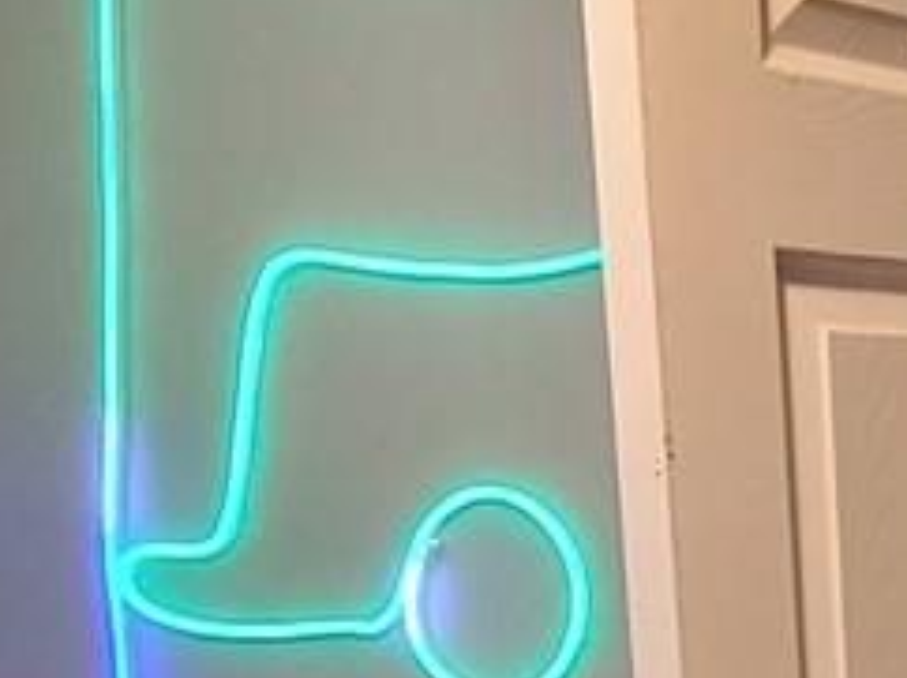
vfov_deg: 15.5
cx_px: 1316
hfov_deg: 20.0
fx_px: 2251
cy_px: 1079
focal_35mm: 86
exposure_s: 1/30
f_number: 2.2
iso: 640
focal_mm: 2.2
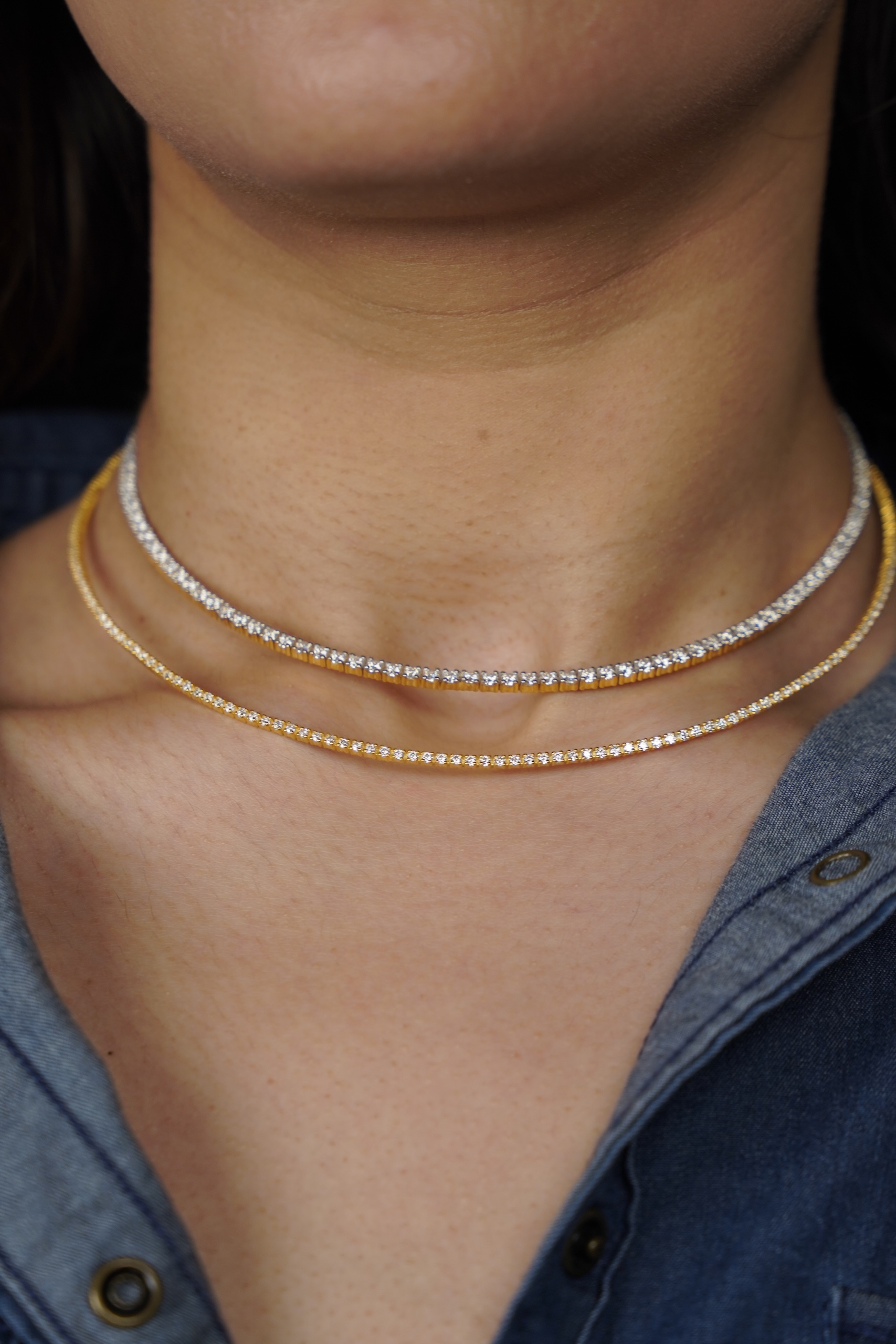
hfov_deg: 13.0
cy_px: 672
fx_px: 3919
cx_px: 448
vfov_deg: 19.5
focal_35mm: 105
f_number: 4.5
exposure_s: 1/100
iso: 250
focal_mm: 70
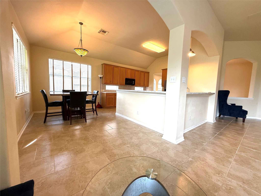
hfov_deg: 102.1
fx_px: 106
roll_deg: -2.0
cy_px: 98
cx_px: 130
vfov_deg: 85.7
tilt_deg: -4.2
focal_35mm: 14
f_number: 2.2
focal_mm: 2.22
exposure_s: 1/120
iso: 125
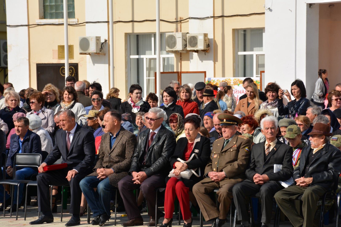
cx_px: 170
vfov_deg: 9.1
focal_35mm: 150
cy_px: 114
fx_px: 1421
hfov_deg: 13.7
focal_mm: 100
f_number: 11
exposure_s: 1/200
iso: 100
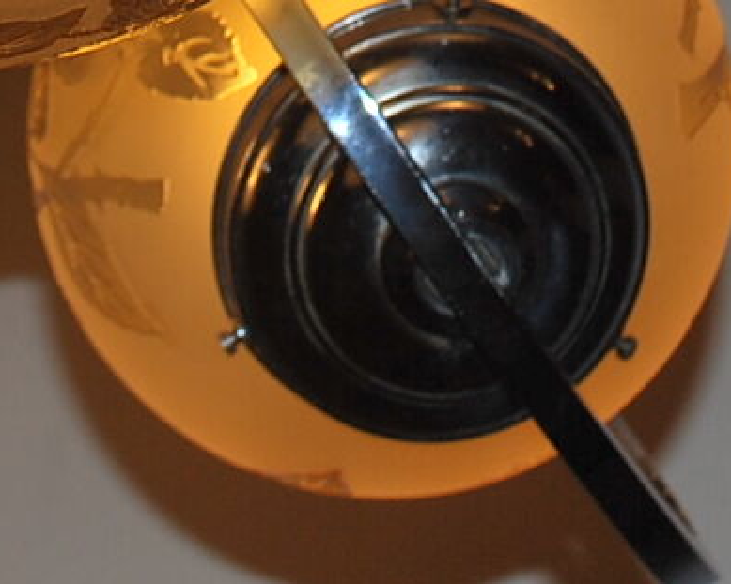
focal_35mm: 203
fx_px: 4398
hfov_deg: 9.5
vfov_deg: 7.3
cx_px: 252
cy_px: -556
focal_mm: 29
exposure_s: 1/200
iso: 100
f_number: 6.3
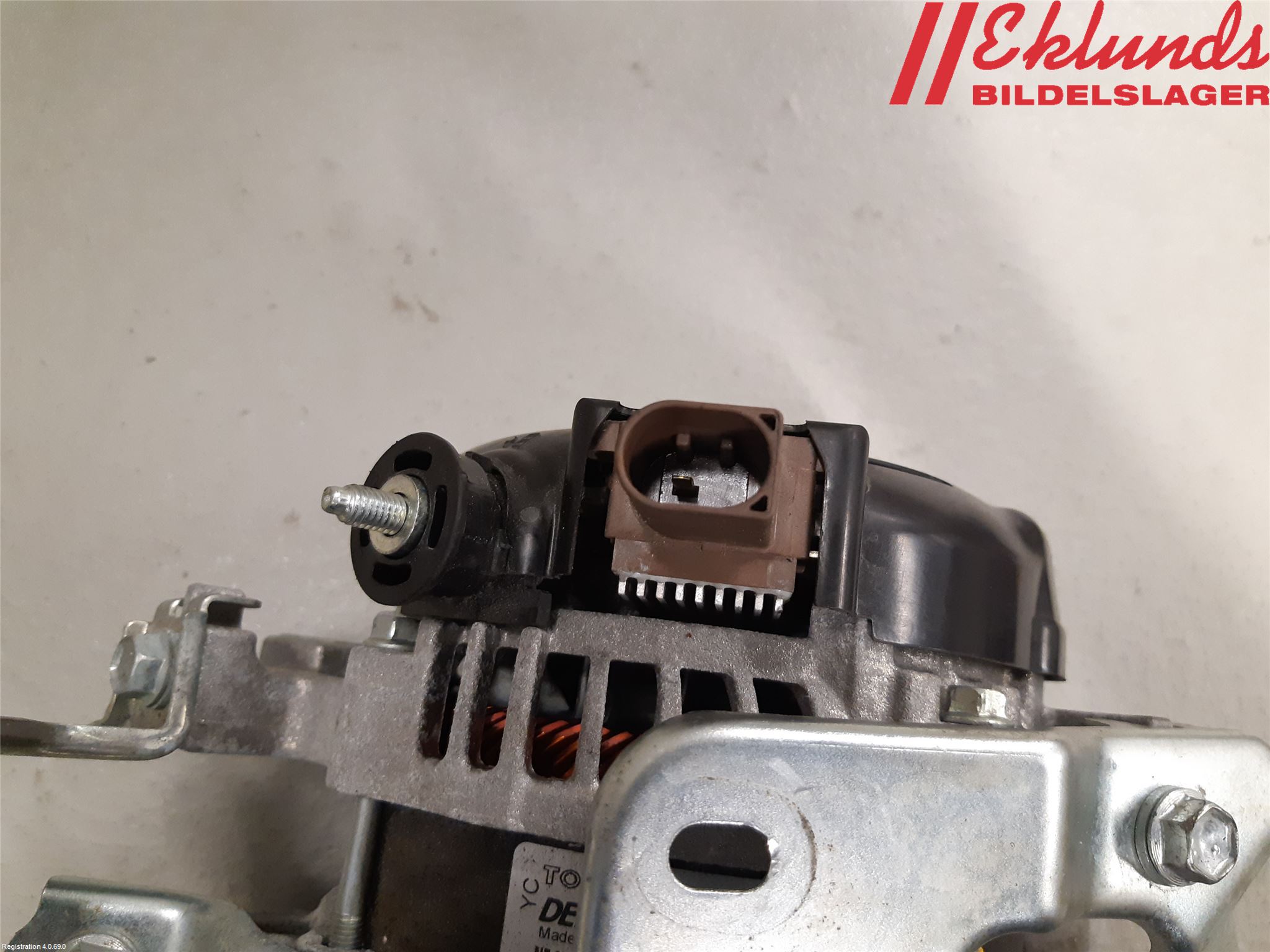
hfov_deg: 67.3
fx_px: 954
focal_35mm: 26
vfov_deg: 53.1
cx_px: 635
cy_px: 476
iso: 250
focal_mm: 3.93
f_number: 1.7
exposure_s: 1/50
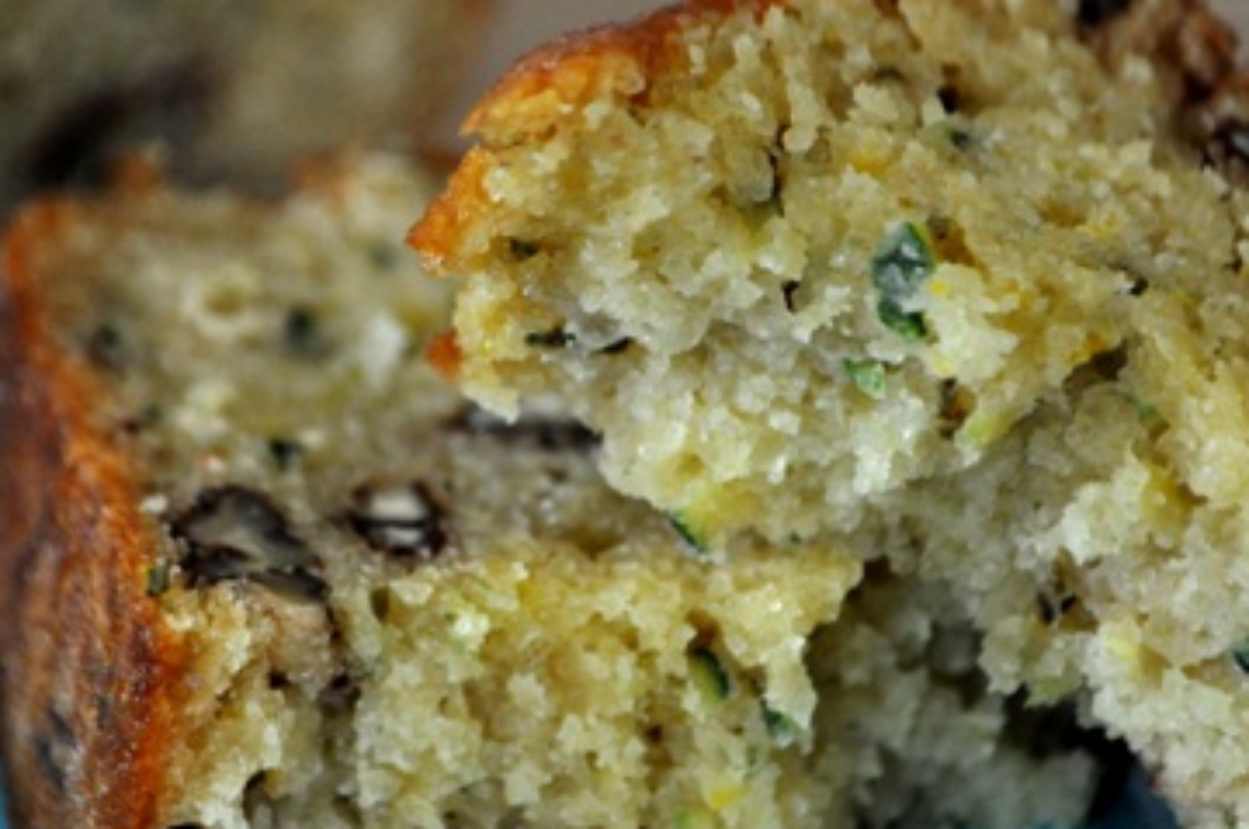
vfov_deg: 11.4
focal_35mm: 120
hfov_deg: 17.1
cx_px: 552
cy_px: 508
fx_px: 4154
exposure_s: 1/30
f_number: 5.3
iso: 1250
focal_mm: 45
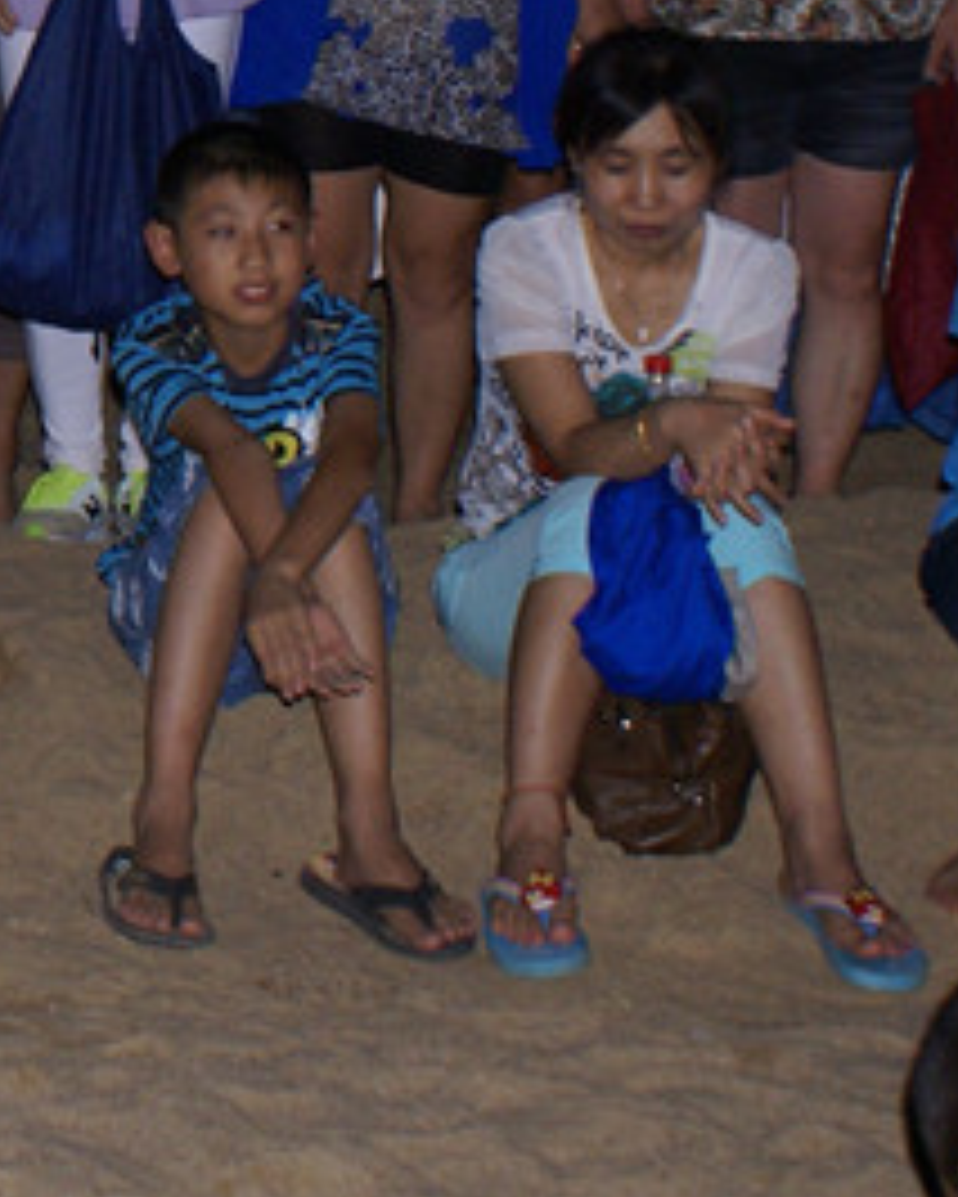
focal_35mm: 127
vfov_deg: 14.7
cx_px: -652
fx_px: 4498
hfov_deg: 11.4
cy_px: -209
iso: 400
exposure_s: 1/60
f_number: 5.6
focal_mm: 24
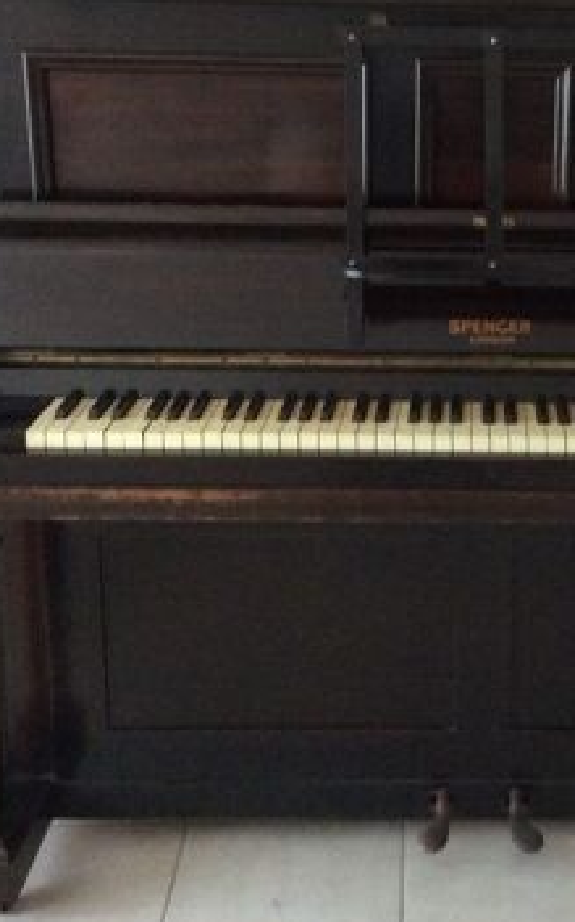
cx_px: 533
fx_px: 1556
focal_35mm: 62
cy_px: 293
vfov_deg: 32.7
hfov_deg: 20.4
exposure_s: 1/25
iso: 250
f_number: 2.4
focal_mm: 3.3
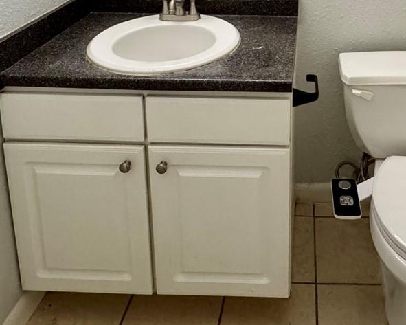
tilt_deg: -11.6
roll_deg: -0.9
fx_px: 445
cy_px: -46
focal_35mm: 37
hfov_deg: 47.3
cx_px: 302
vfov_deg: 33.9
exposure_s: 1/60
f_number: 2.2
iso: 320
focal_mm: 2.22
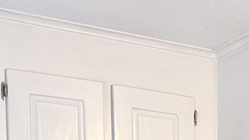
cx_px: 282
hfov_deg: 18.3
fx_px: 739
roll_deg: -0.5
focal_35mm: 112
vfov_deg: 9.4
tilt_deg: -5.8
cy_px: 356
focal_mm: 6.76
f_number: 1.78
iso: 200
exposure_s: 1/60
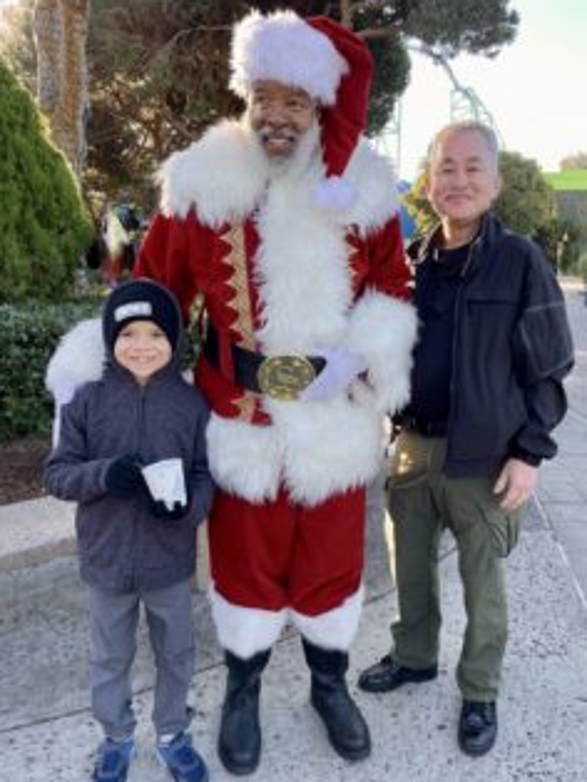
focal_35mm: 29
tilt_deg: -9.9
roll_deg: +0.0
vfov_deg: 61.6
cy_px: 406
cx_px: 317
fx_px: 655
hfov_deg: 48.2
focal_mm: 4.2
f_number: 1.6
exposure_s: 1/248
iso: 32
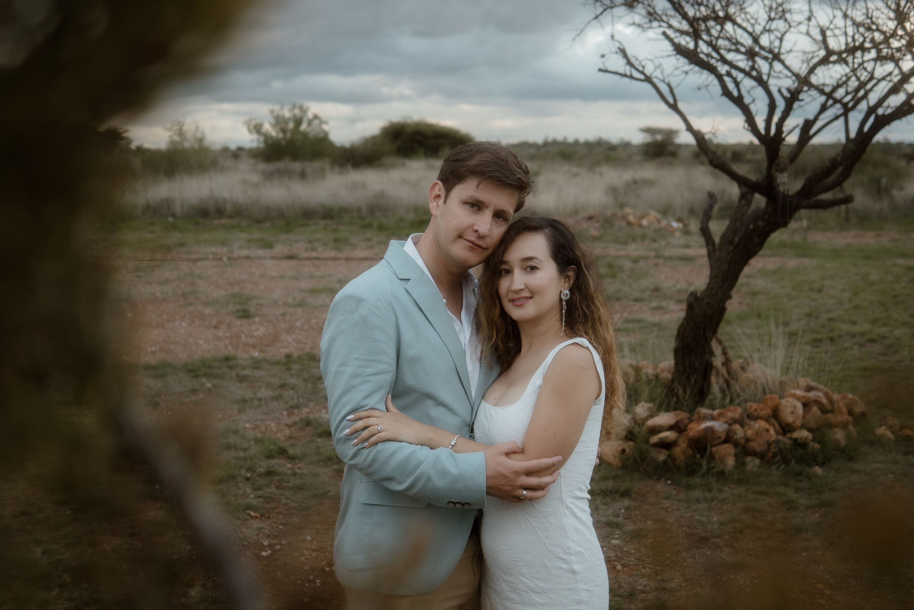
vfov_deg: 28.3
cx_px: 467
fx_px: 1209
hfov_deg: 41.4
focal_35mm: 48
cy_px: 287
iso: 200
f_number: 3.2
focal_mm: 30
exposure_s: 1/320
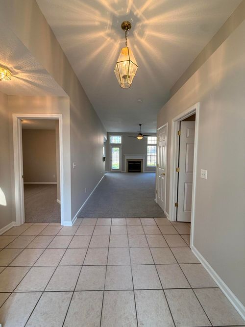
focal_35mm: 14
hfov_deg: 85.7
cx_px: 122
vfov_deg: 102.1
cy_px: 164
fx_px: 132
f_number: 2.2
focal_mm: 2.22
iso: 125
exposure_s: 1/120
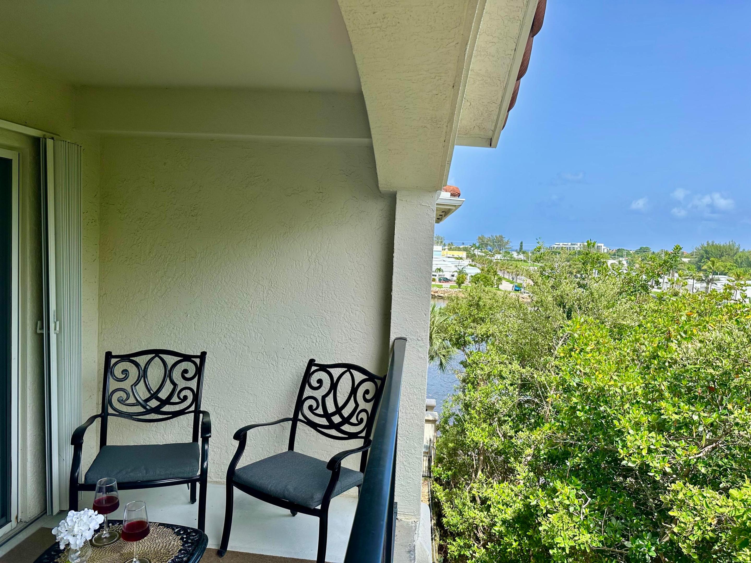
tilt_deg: -2.8
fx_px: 521
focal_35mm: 24
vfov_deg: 56.8
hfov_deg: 71.6
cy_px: 282
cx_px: 376
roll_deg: -3.1
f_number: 1.78
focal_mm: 6.86
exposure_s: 1/2110
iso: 80
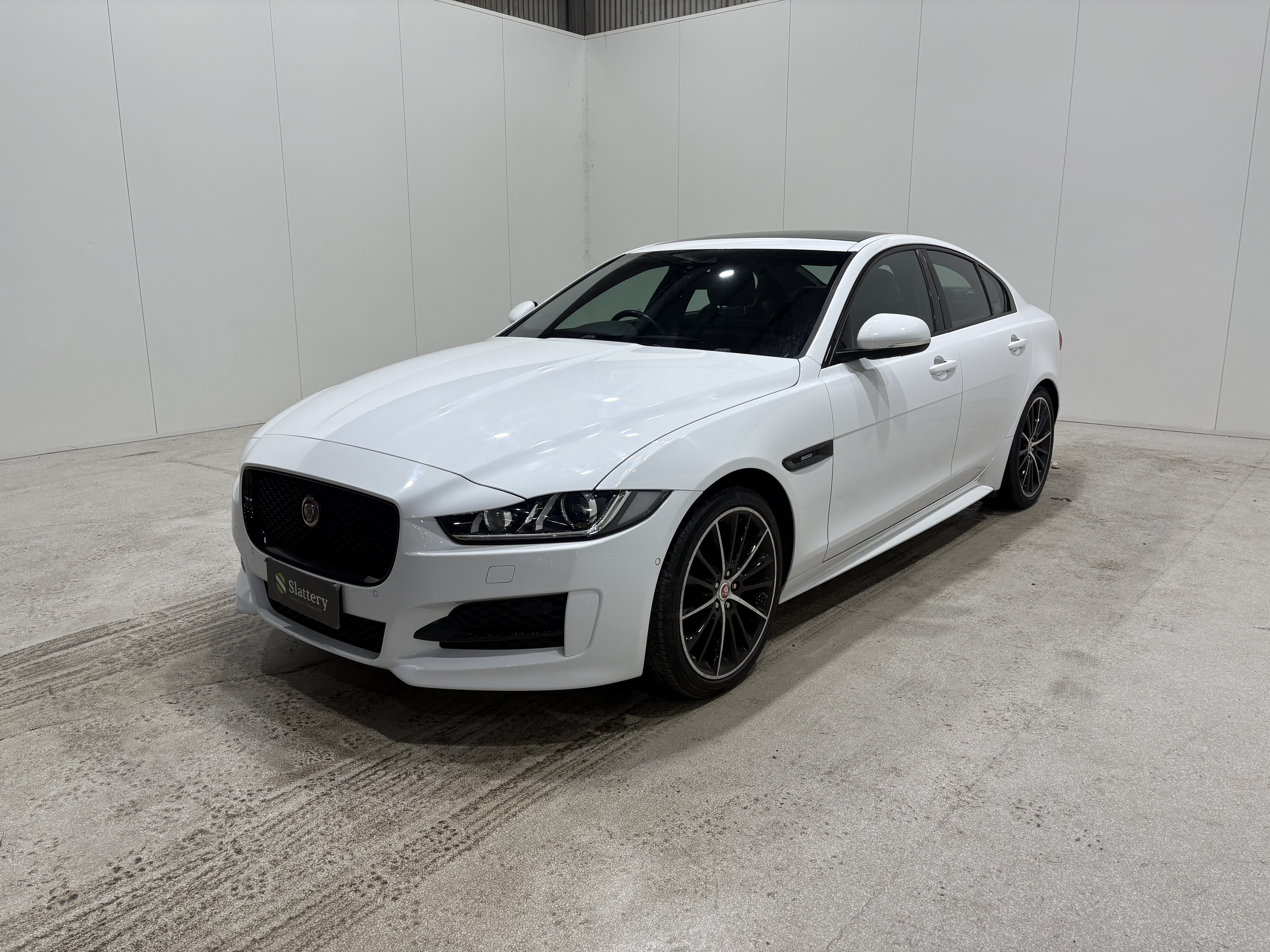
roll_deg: -0.1
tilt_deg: -12.7
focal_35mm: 26
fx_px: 954
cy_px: 476
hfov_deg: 67.3
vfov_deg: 53.1
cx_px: 635
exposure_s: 1/100
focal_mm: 5.96
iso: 64
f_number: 1.6
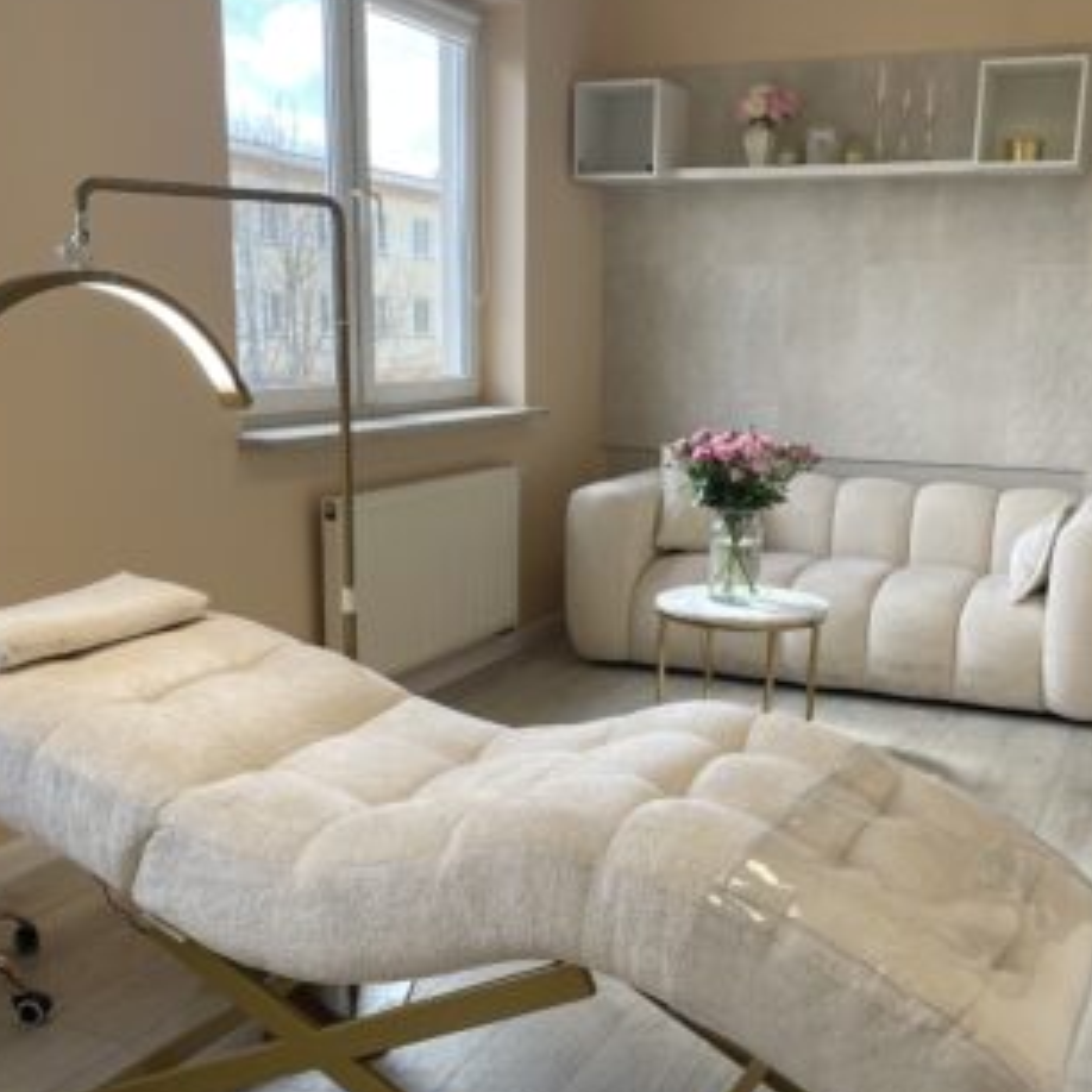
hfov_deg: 41.8
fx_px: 1428
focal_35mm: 40
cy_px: 669
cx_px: 607
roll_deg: -0.7
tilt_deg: -12.7
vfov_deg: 41.6
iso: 32
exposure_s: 1/278
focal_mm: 4.2
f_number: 1.6
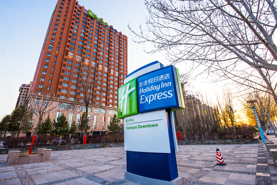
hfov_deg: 96.7
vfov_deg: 73.8
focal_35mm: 16
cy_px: 92
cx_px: 138
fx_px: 123
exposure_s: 1/50
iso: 320
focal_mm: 16
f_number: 6.3
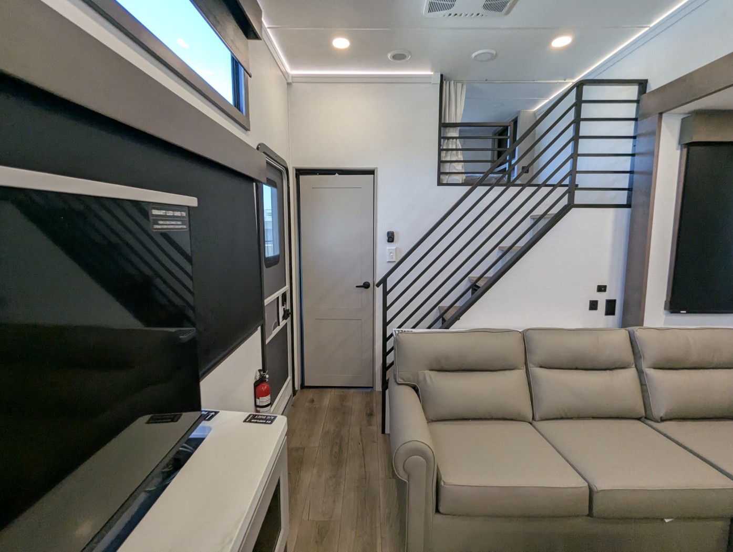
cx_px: 366
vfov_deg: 78.2
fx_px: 339
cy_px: 276
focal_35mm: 16
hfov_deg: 94.4
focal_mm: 2.35
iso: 223
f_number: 2.2
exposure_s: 1/89
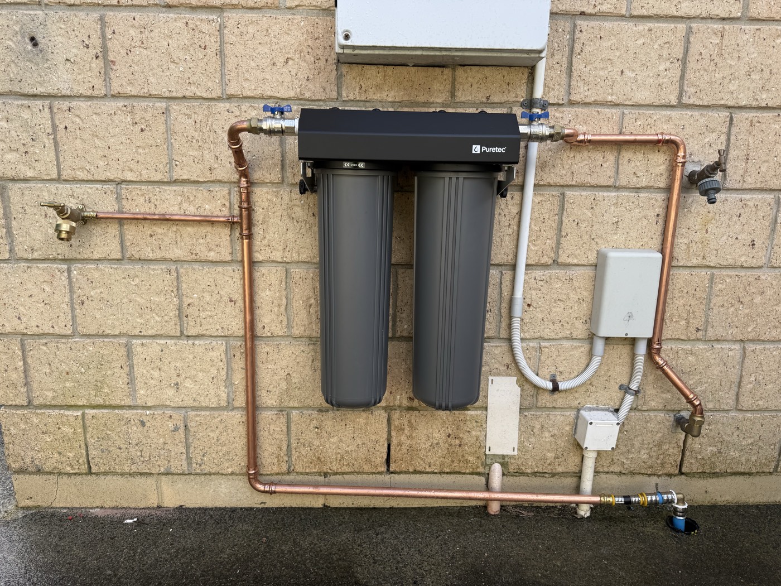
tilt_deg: -12.6
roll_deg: -1.4
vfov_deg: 56.8
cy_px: 293
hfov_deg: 71.6
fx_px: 541
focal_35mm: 24
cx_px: 390
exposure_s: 1/715
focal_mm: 6.76
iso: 80
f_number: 1.78
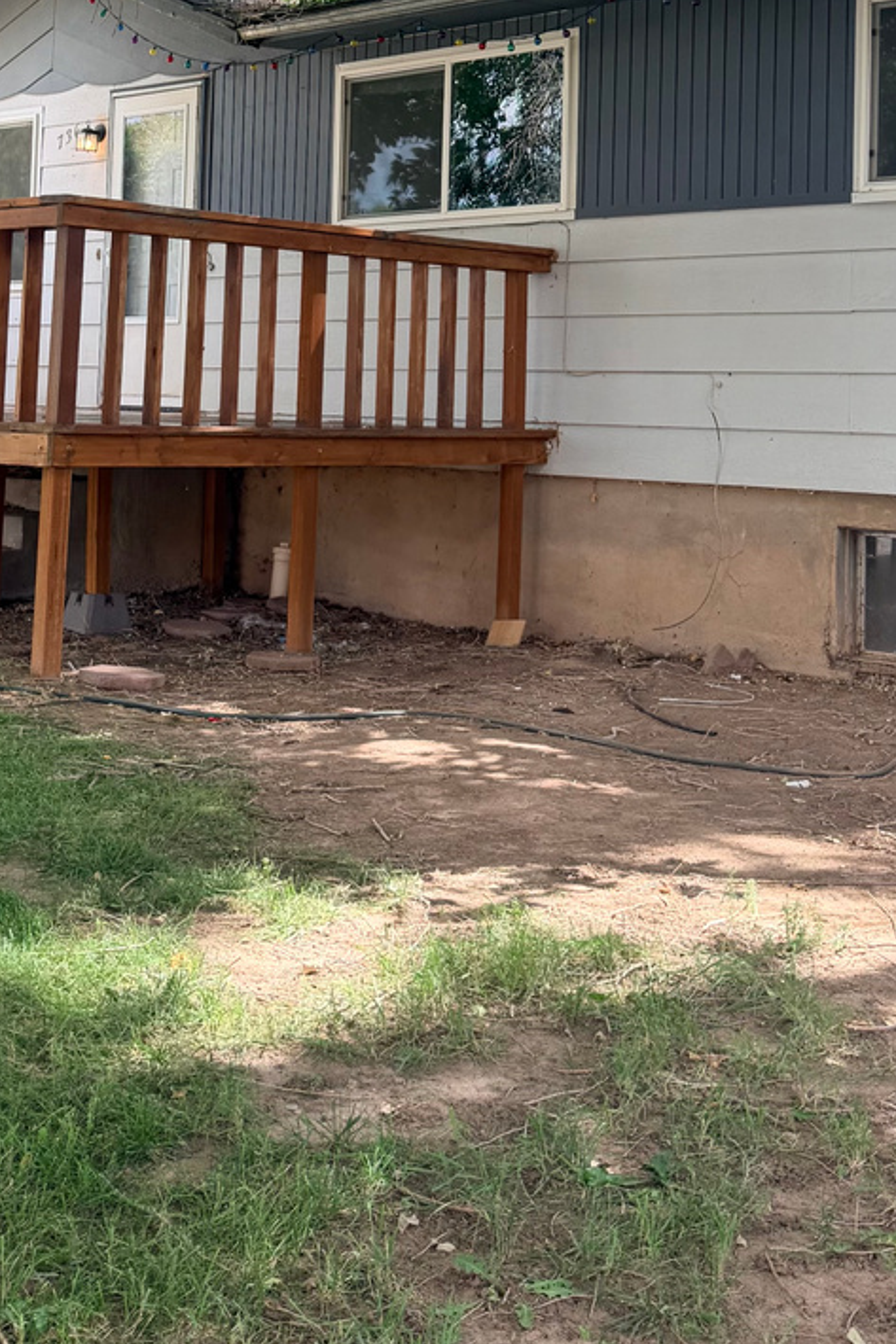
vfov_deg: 35.6
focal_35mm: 54
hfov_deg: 25.0
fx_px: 2017
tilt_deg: +3.9
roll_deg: -1.5
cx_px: 508
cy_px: 256
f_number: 1.78
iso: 100
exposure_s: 1/788
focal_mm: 6.76
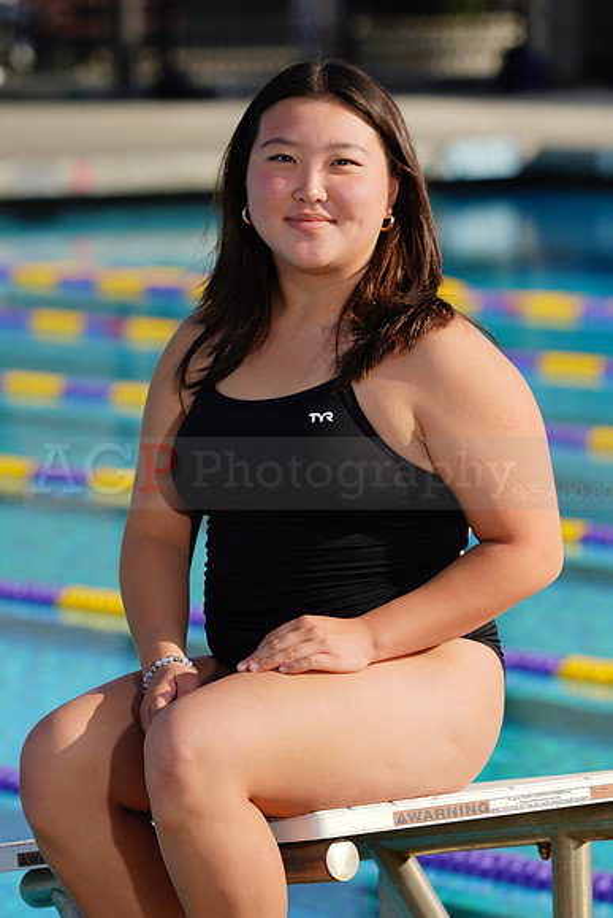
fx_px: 6305
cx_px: 306
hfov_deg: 5.6
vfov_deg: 8.3
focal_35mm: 247
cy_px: 459
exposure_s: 1/200
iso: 50
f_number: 8
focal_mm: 247
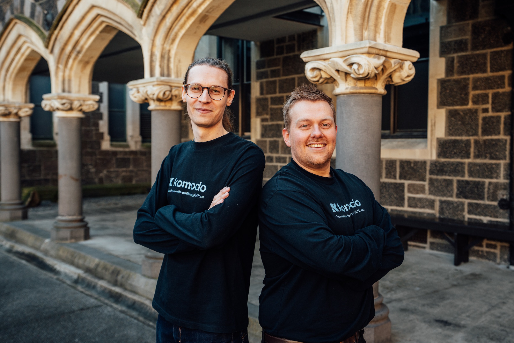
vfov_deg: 37.9
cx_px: 257
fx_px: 500
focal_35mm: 35
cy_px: 172
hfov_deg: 54.4
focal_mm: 35
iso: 320
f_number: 3.5
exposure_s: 1/320
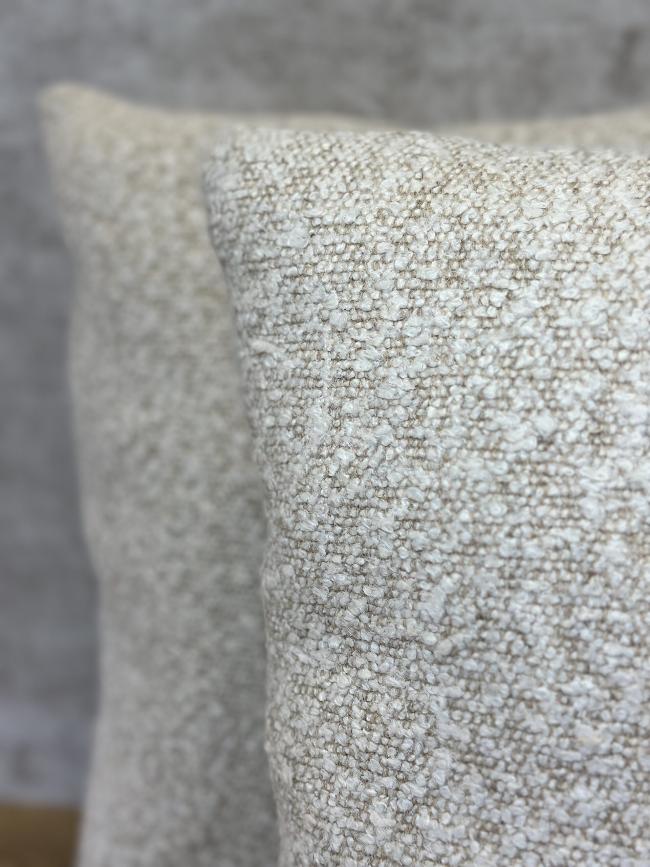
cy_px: 434
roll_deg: +1.5
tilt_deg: -16.5
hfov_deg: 30.3
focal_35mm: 48
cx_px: 325
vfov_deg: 39.7
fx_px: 1202
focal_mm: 6.86
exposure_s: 1/376
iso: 80
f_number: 1.78
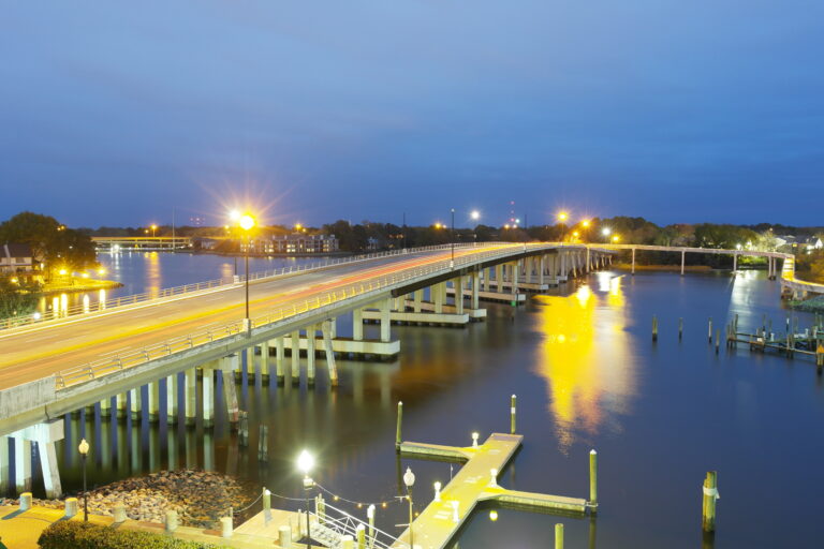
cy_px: 274
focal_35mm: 30
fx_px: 687
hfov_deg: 61.9
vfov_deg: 43.6
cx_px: 412
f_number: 5.6
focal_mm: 20
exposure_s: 20
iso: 200
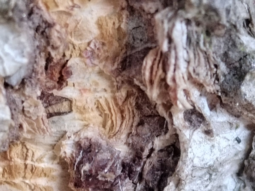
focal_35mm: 192
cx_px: 128
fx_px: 1414
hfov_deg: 10.3
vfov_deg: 7.7
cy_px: 96
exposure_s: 1/100
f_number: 1.9
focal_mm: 5.52
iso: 638
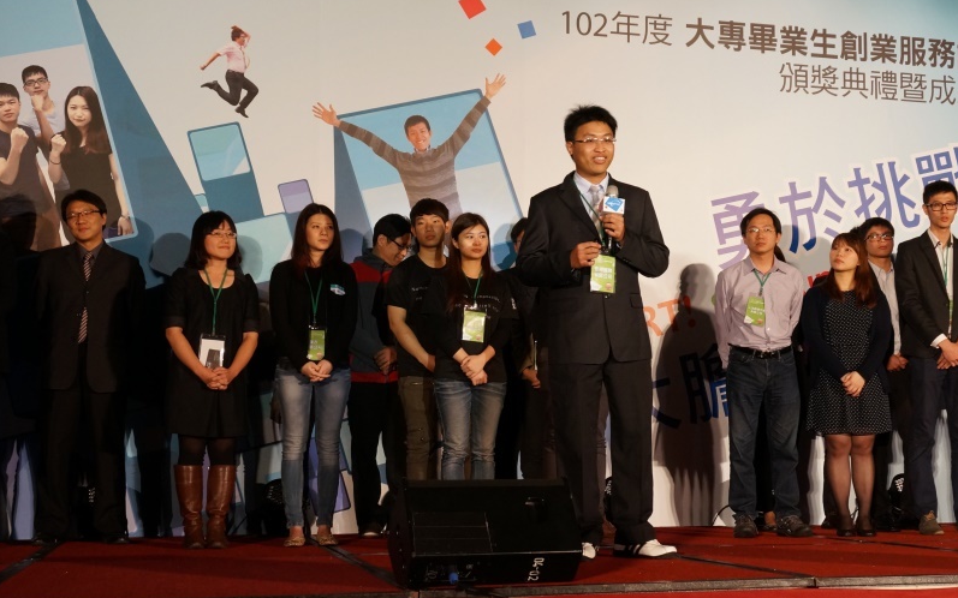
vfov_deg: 25.3
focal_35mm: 51
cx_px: 551
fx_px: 1331
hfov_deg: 39.5
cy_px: 285
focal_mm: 26
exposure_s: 1/60
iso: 1000
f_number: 5.6
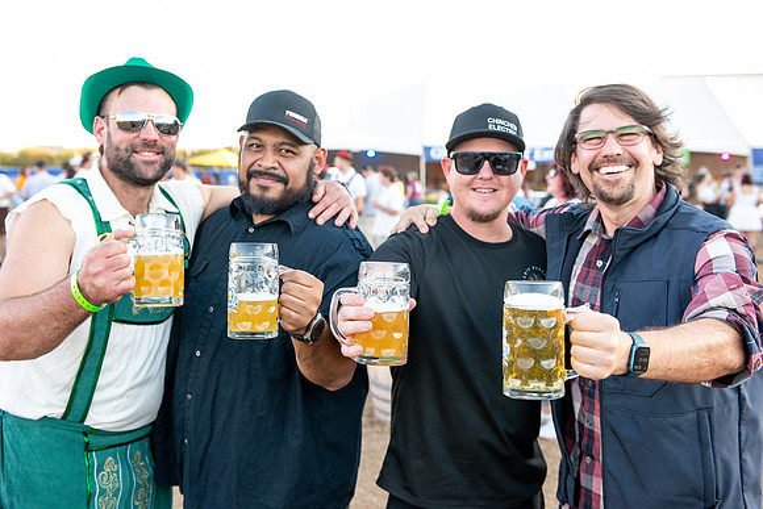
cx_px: 382
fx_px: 848
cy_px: 254
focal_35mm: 40
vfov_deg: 33.4
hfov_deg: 48.4
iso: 640
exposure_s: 1/400
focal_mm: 40
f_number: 4
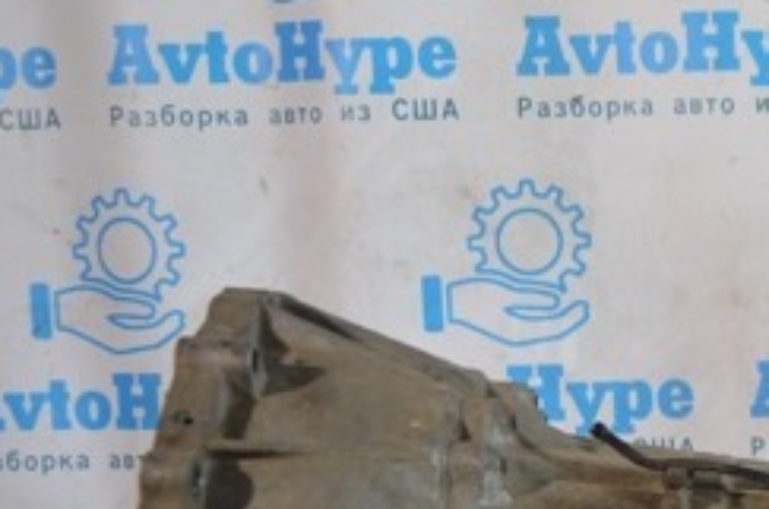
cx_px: 902
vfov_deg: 14.1
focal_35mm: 95
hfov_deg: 20.2
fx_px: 2025
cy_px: 514
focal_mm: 24
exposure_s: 1/30
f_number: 4
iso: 400
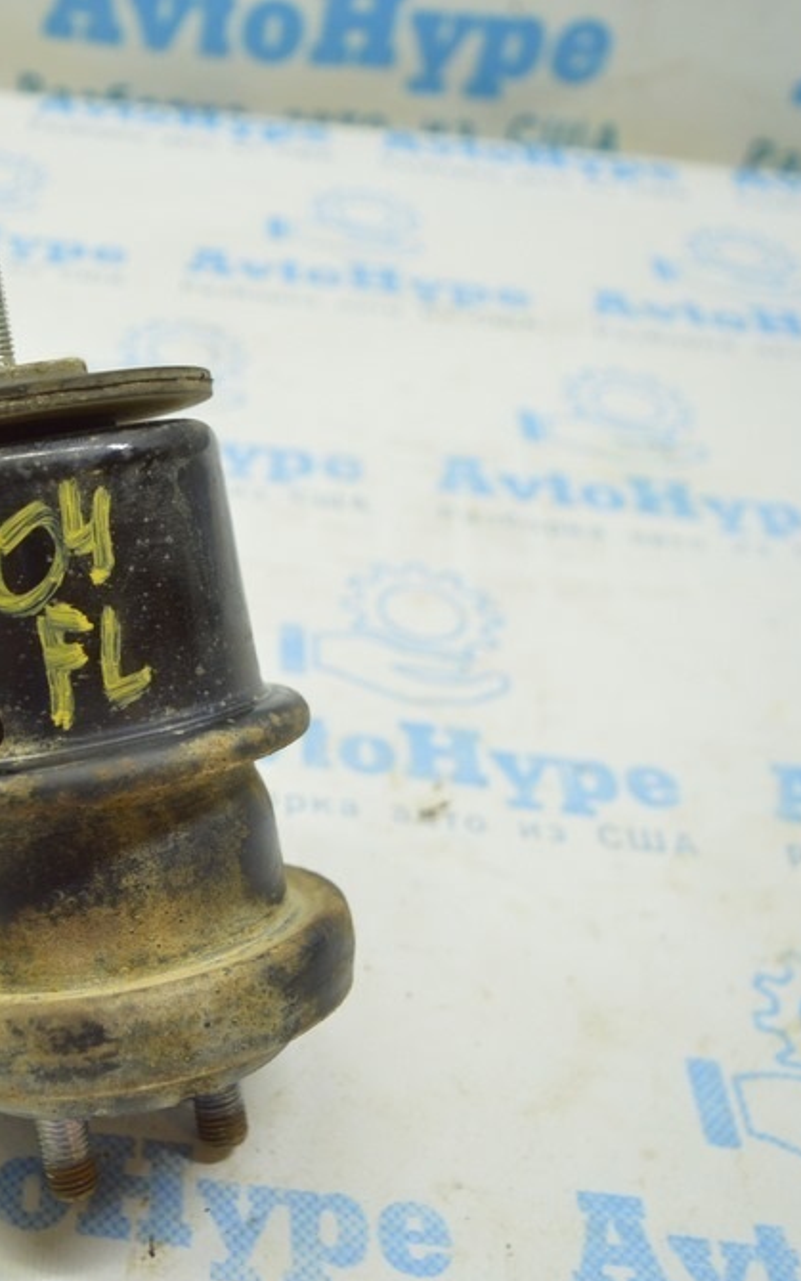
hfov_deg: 28.9
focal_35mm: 42
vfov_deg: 47.2
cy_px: 647
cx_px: 27
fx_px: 1466
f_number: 3.5
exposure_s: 1/60
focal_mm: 18
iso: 400
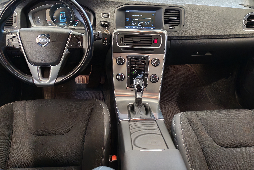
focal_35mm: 32
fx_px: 226
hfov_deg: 58.7
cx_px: 127
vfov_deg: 41.0
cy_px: 74
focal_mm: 6.12
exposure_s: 1/100
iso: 1250
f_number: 1.9
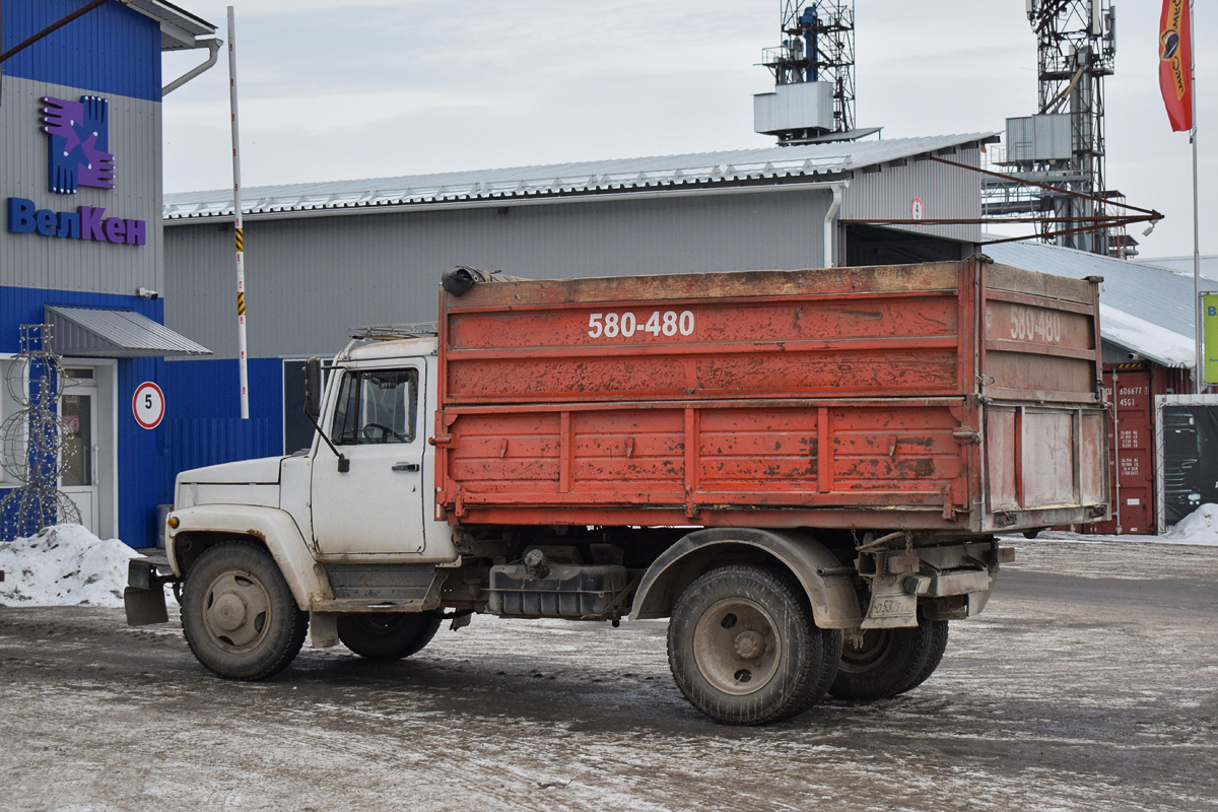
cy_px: 406
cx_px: 609
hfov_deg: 33.4
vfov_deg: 22.6
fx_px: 2030
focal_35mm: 60
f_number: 5.6
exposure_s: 1/800
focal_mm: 40
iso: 800
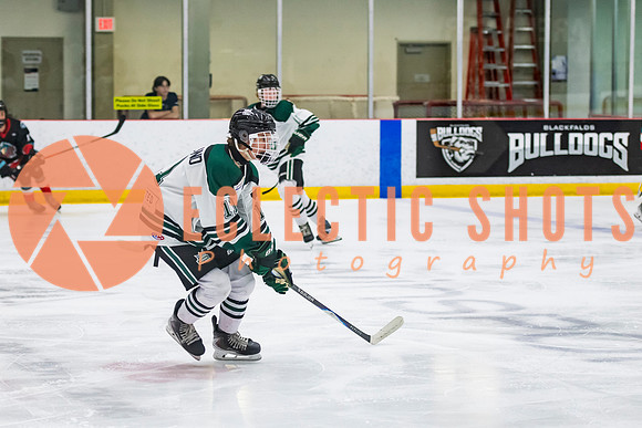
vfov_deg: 11.1
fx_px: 2204
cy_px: 236
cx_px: 267
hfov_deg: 16.6
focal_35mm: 124
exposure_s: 1/640
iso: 2000
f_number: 3.2
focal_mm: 80
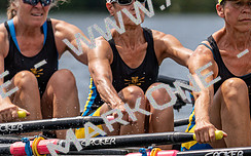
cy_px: 59
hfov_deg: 2.6
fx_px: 5604
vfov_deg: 1.6
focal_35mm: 820
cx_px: 190
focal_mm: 338
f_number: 6.3
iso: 250
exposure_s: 1/1600
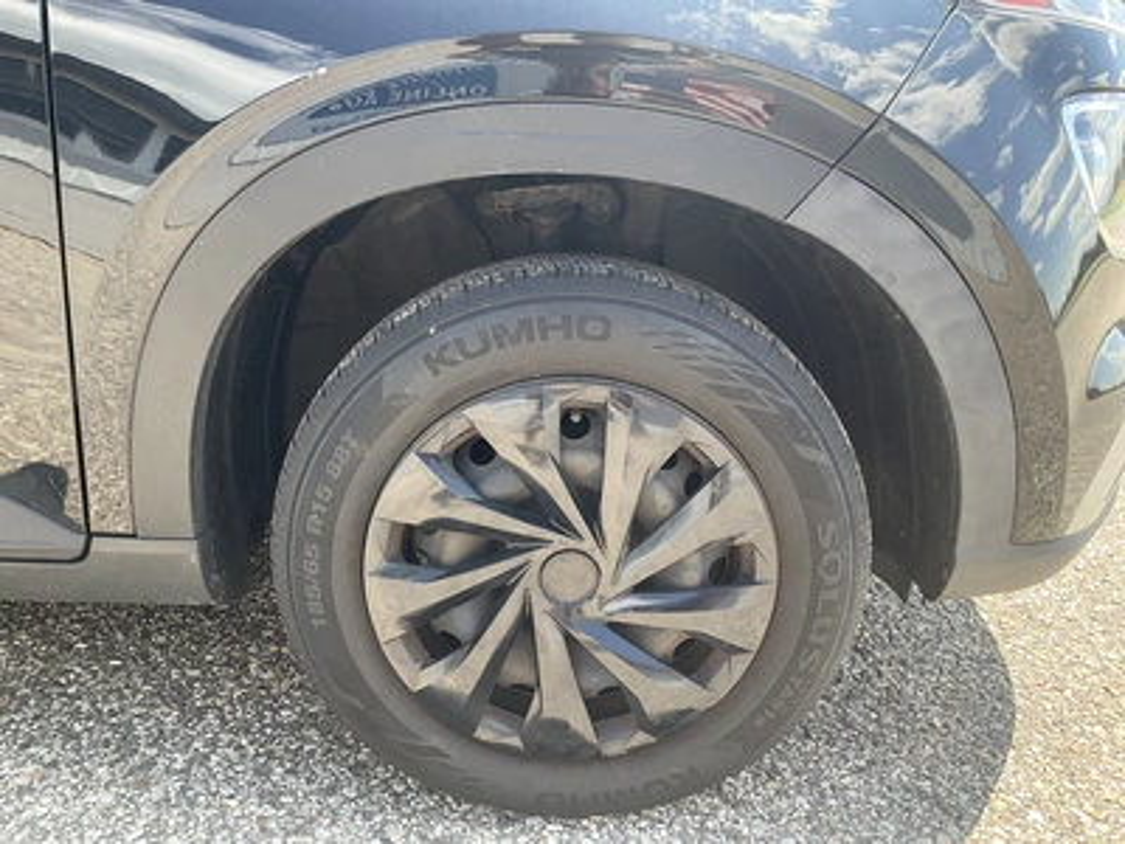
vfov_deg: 48.2
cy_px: 422
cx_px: 562
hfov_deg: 61.7
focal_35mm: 29
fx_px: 942
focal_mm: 3
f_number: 1.8
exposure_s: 1/194
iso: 25
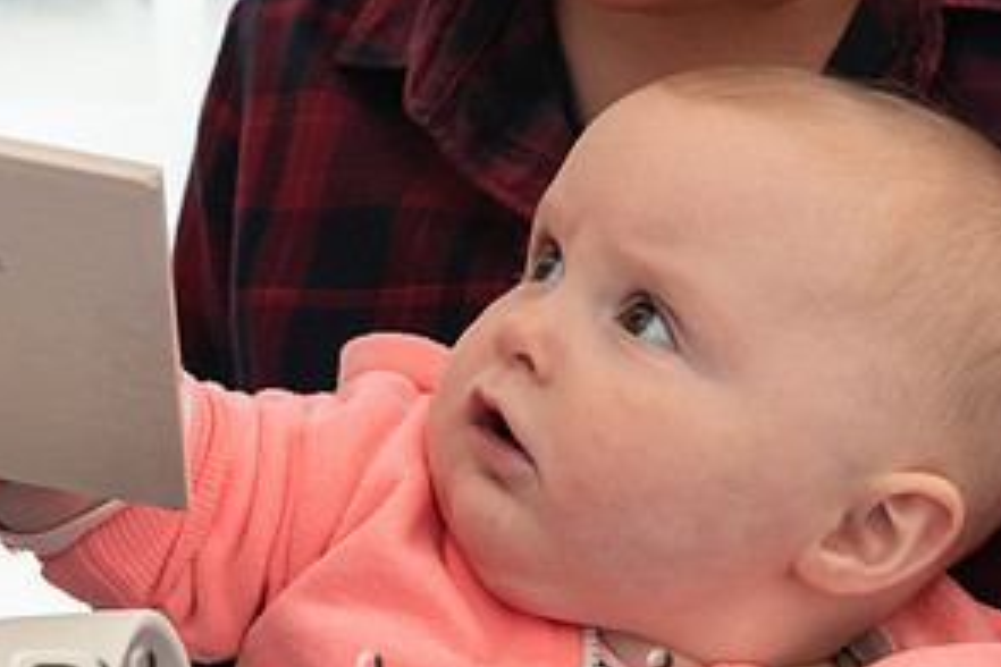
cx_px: 409
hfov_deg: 14.9
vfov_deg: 9.9
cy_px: 322
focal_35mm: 138
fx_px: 3837
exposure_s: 1/200
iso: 1000
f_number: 8
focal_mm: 70
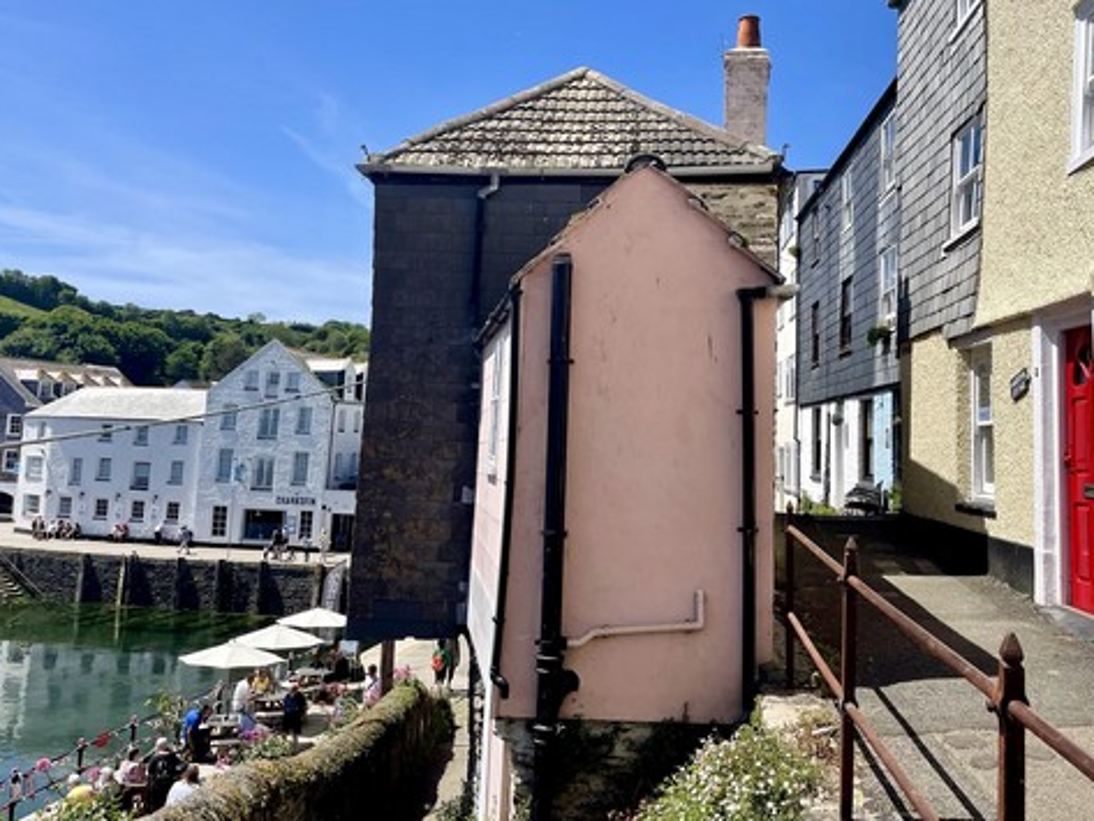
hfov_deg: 55.3
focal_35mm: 33
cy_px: 312
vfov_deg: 42.7
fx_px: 1043
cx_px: 571
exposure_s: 1/4651
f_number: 1.6
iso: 32
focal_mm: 4.2
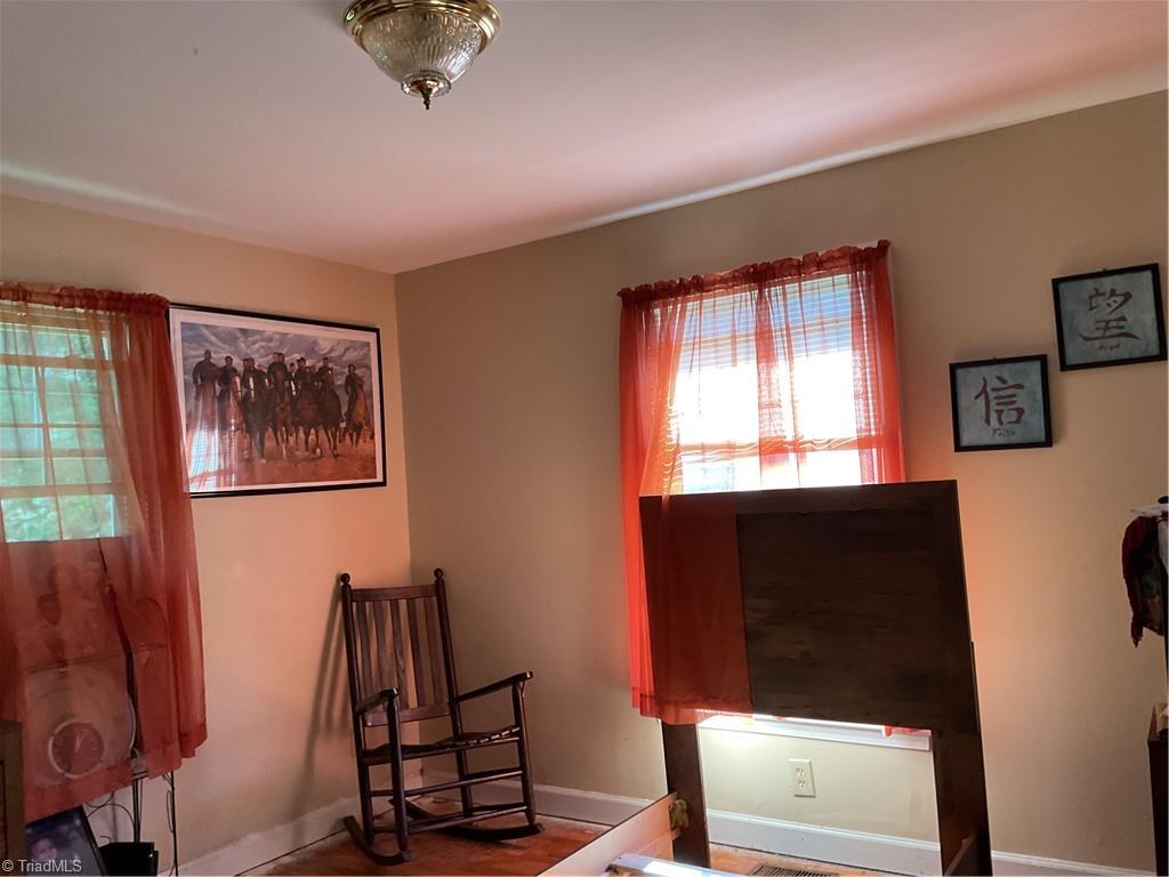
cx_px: 584
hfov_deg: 61.7
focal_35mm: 29
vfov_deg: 48.2
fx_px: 979
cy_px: 438
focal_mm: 3
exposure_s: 1/60
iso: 100
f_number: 1.8
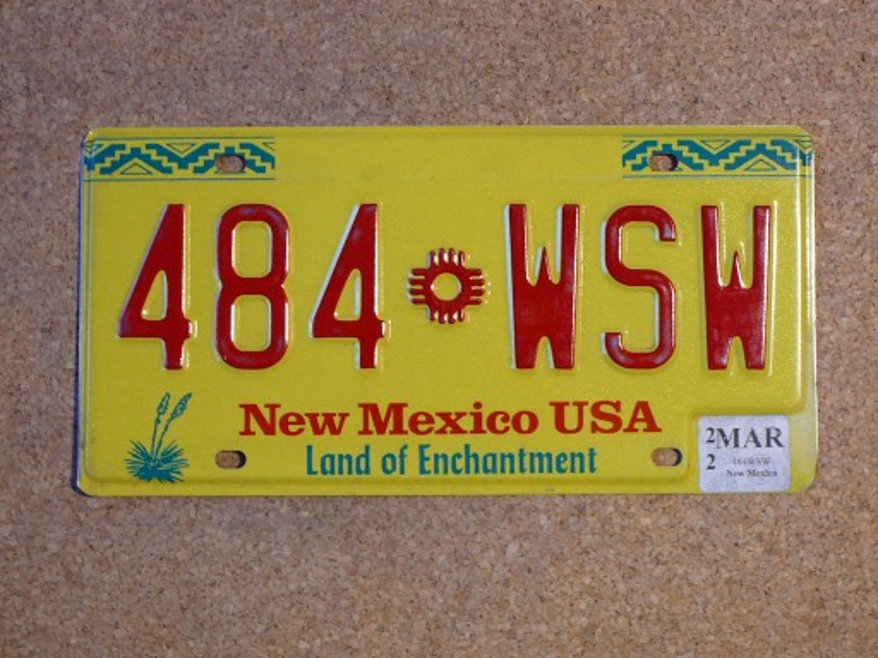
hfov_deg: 40.4
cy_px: 329
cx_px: 439
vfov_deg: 30.9
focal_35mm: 47
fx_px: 1192
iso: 200
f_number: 3.3
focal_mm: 7
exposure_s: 1/8
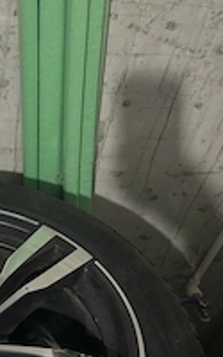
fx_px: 496
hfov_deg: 23.8
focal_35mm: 51
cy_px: 323
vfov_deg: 37.0
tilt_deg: -49.4
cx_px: -18
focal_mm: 6.86
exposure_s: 1/30
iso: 1600
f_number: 1.78
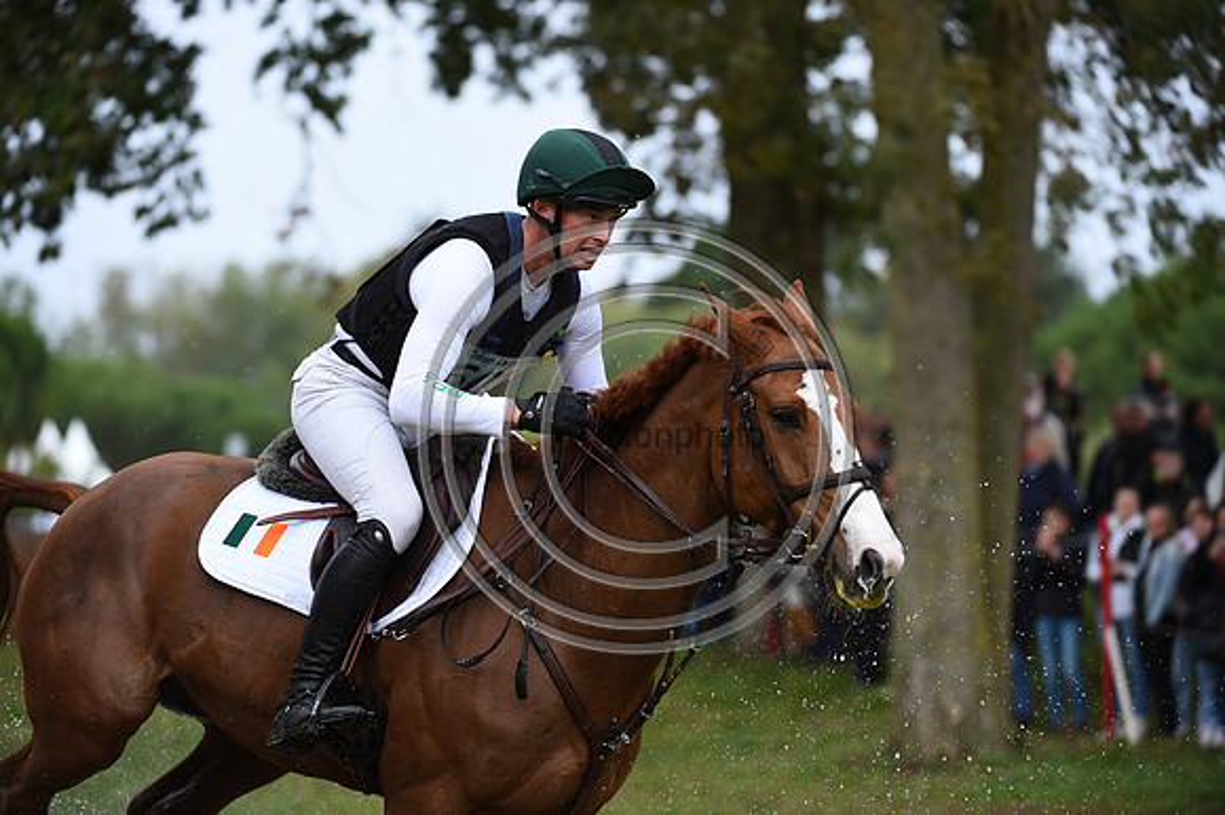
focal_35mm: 200
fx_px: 6801
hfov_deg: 10.3
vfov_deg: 6.9
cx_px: 612
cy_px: 408
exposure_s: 1/1000
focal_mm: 200
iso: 1000
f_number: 4.5
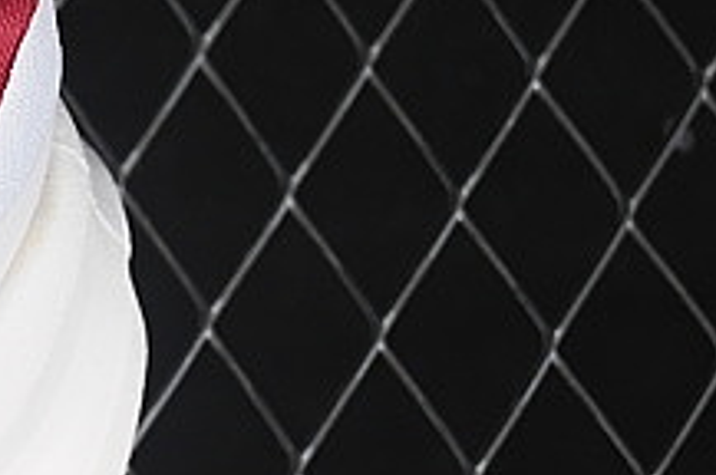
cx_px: -1016
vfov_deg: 3.7
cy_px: 643
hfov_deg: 5.3
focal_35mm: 374
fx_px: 7427
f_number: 7.1
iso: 160
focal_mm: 50
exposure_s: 1/80
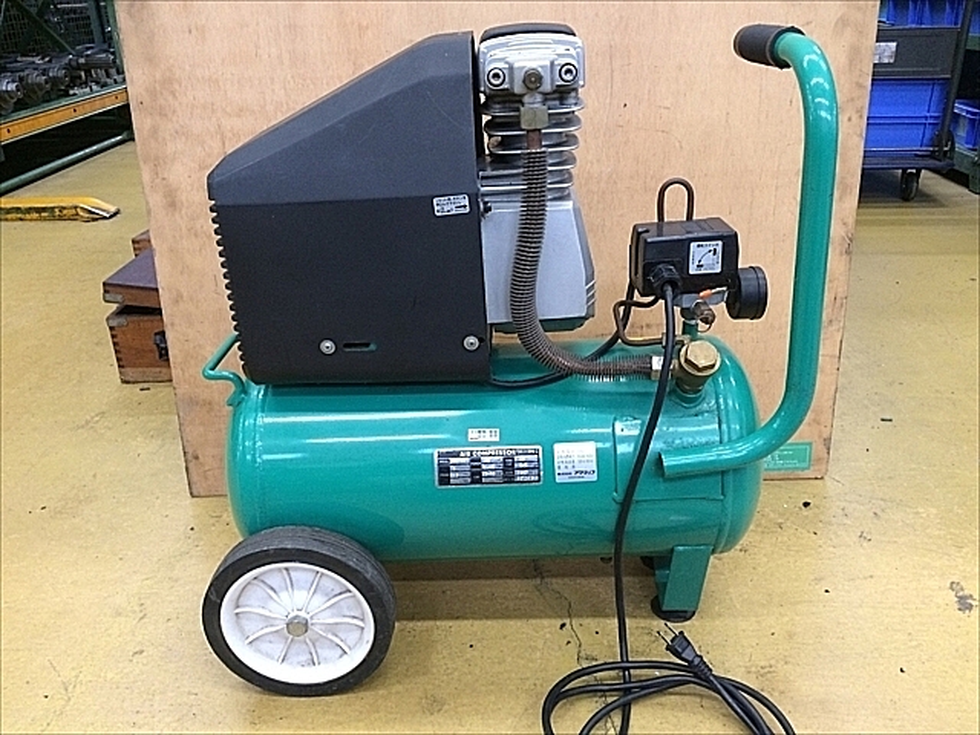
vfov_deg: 48.2
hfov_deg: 61.7
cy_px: 368
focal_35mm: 29
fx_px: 821
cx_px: 490
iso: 200
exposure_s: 1/30
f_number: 2.2
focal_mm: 4.15
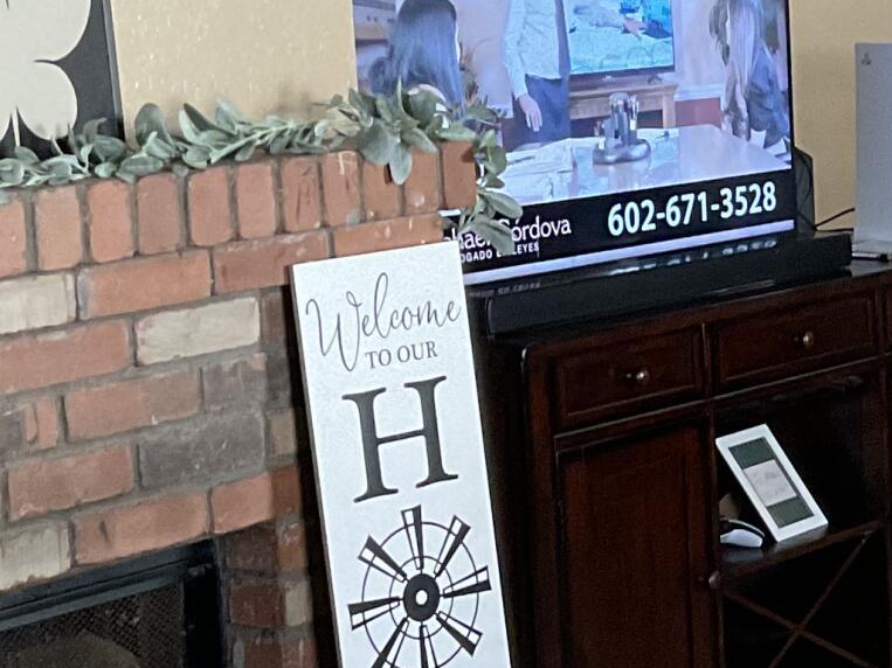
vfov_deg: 13.0
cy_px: 248
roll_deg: +0.7
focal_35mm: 114
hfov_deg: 16.2
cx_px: 1230
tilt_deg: -6.4
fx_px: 2937
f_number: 1.8
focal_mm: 3
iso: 200
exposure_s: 1/60
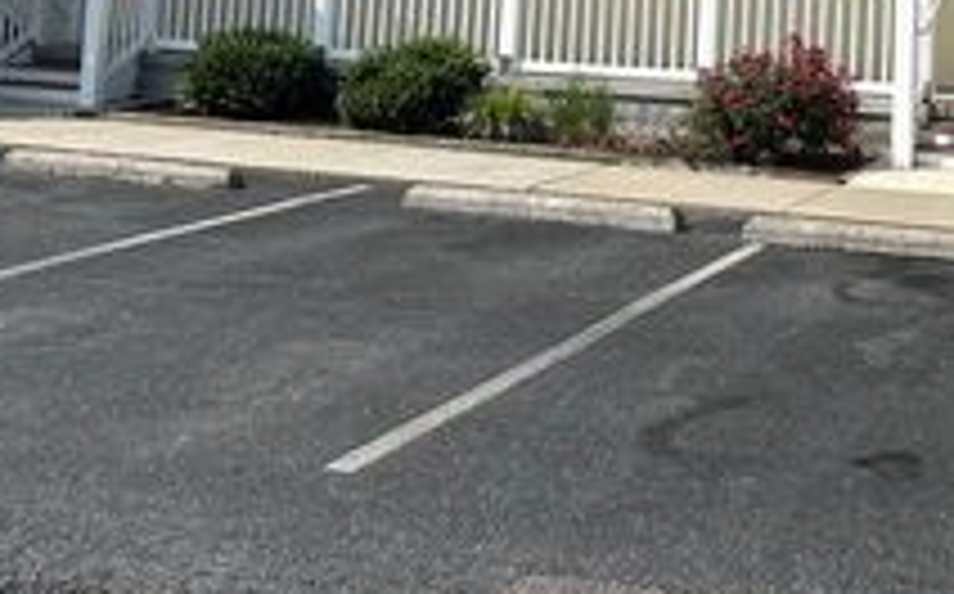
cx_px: 698
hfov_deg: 31.1
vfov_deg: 18.3
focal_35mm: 65
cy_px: -227
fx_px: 1688
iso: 50
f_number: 1.5
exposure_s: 1/7463
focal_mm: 5.7
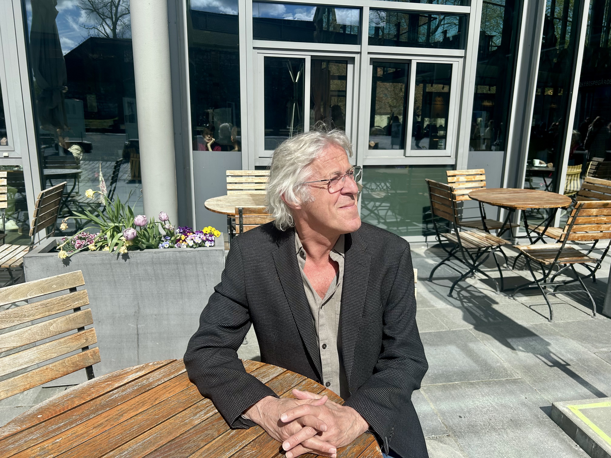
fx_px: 459
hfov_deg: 67.3
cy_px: 229
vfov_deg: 53.1
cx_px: 306
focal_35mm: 26
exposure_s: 1/6211
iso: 50
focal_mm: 5.7
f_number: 1.5
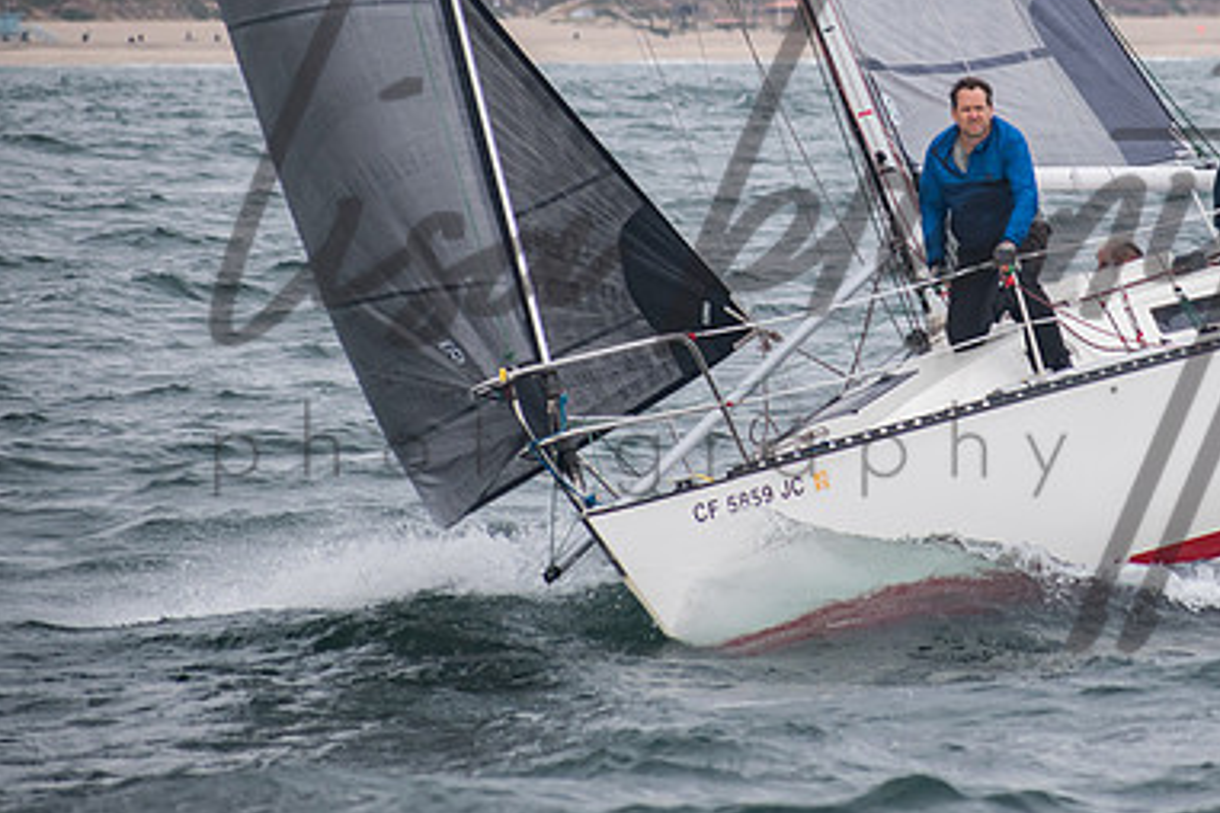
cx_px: 886
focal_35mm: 429
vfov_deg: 3.2
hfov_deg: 4.8
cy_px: 208
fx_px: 14537
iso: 400
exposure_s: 1/500
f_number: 5.6
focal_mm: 175
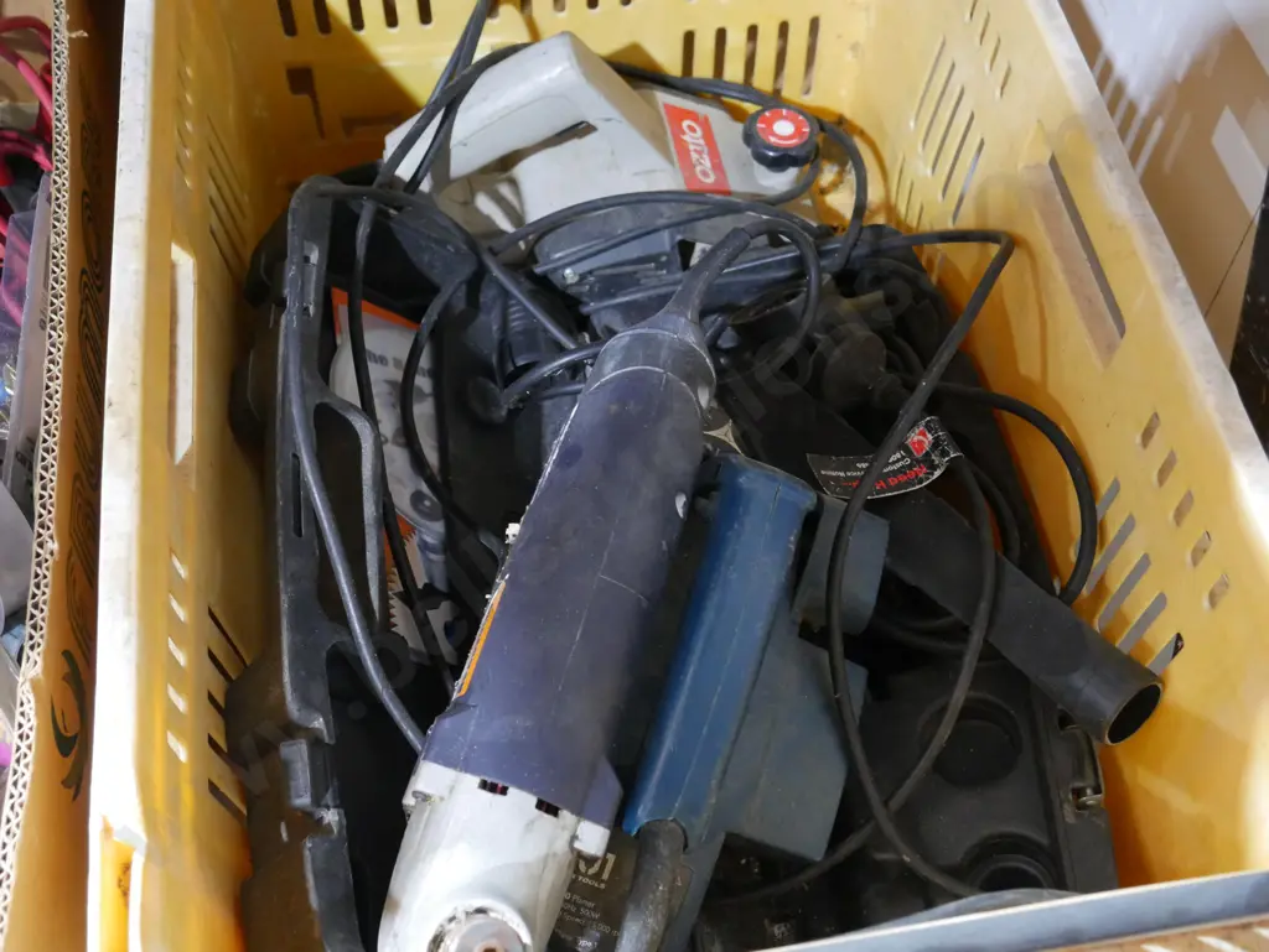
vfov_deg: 34.4
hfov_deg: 44.8
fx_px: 1540
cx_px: 634
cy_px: 476
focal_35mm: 42
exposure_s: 1/25
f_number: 4.6
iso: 3200
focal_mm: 21
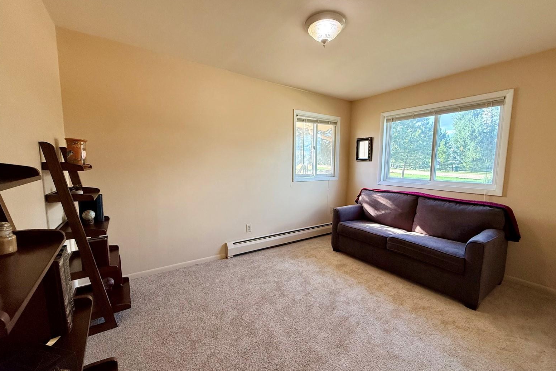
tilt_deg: -5.5
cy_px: 188
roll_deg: -1.4
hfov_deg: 100.4
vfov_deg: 77.3
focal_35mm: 15
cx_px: 284
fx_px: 232
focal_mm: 2.22
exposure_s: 1/120
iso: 200
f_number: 2.2
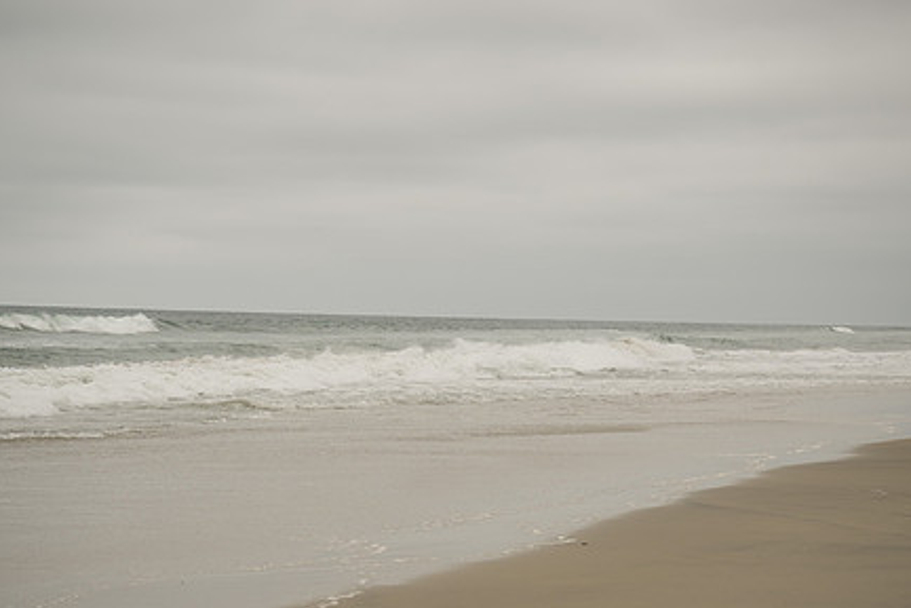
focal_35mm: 94
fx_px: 2379
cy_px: 392
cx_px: 453
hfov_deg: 21.7
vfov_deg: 14.5
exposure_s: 1/2500
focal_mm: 70
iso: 100
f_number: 4
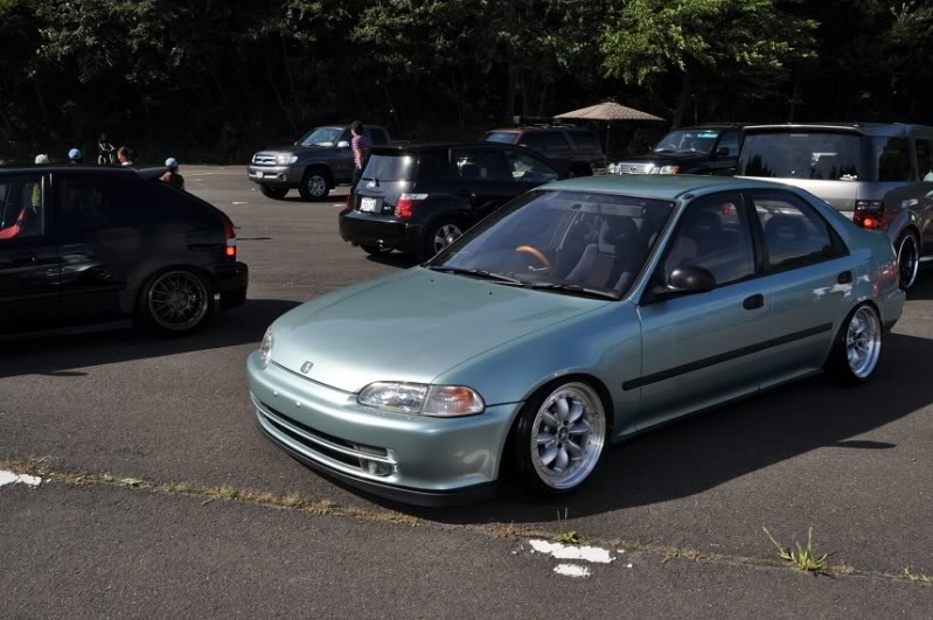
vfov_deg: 39.9
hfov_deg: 57.3
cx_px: 466
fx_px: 854
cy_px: 310
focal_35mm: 33
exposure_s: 1/200
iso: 200
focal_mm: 22
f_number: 14
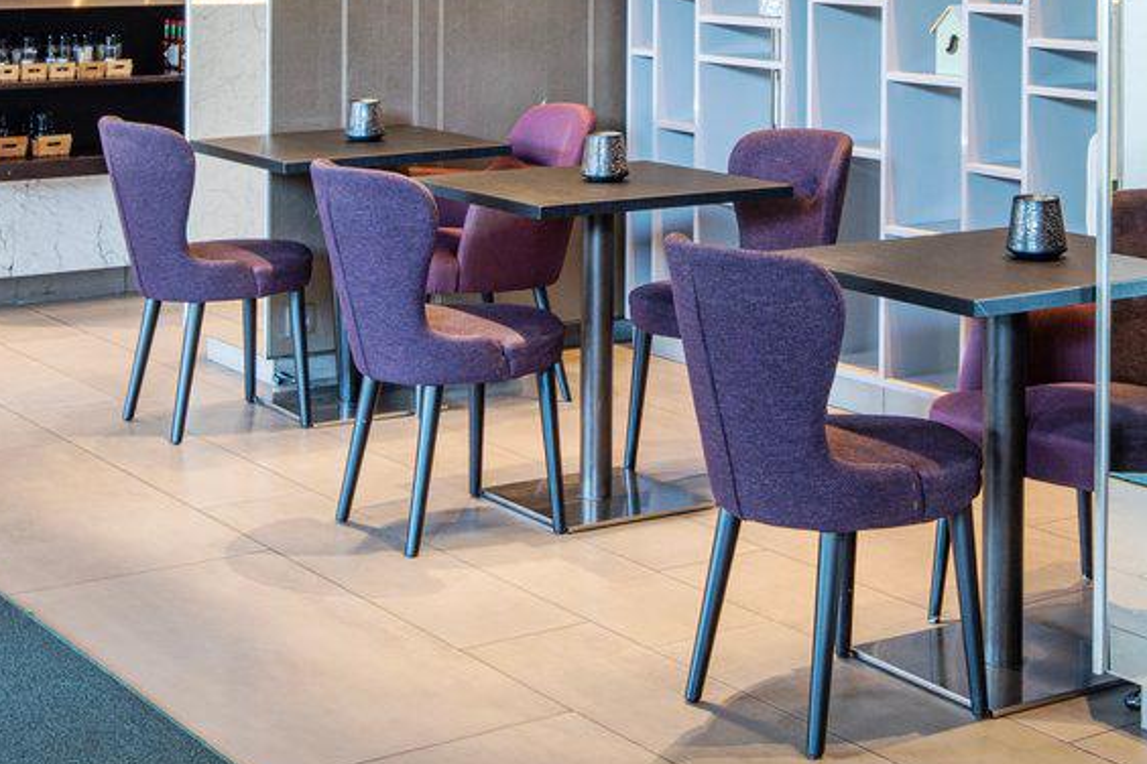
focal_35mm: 69
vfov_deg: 19.3
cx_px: 693
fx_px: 2198
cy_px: 27
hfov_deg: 29.2
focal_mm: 19
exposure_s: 2
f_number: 11
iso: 100
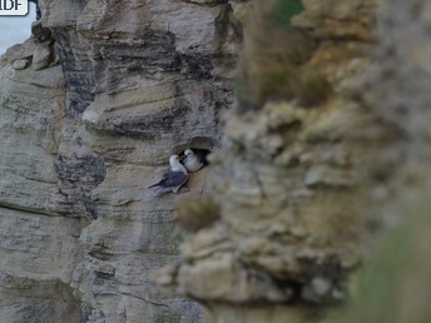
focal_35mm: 515
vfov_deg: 2.9
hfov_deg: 3.8
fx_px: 6412
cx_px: 195
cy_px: 167
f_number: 5.6
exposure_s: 1/800
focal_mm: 300
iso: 400
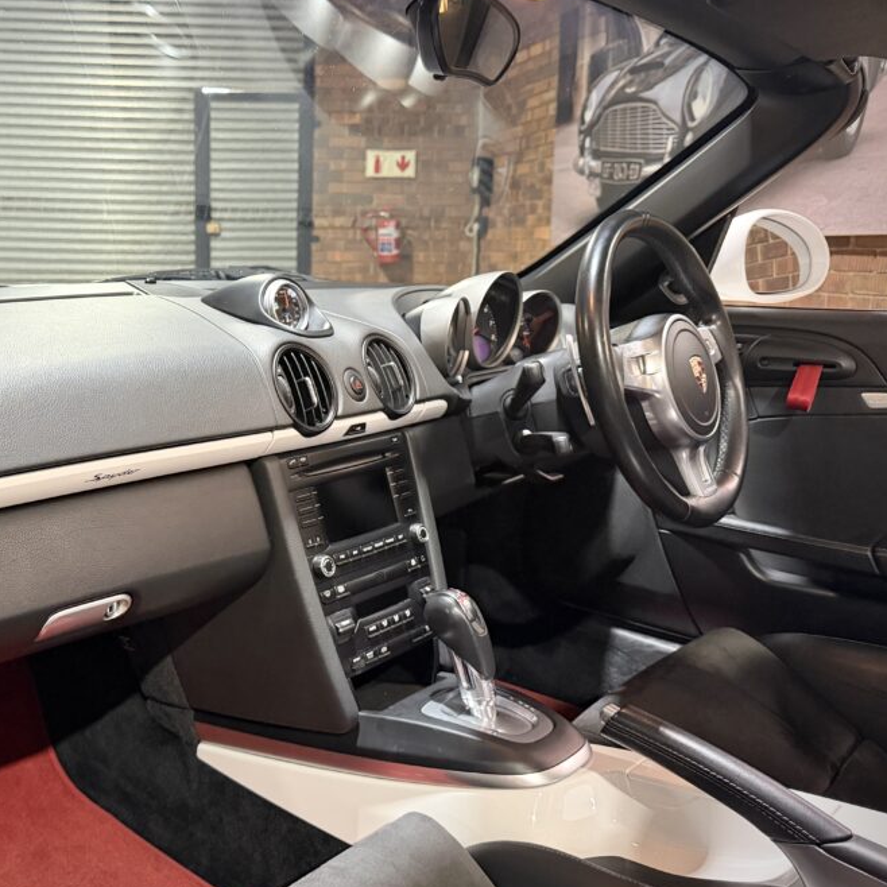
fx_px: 957
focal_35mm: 33
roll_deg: -0.4
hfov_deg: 48.0
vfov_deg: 49.7
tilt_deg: -9.6
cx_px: 232
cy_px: 410
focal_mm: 6.76
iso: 800
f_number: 1.78
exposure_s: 1/50
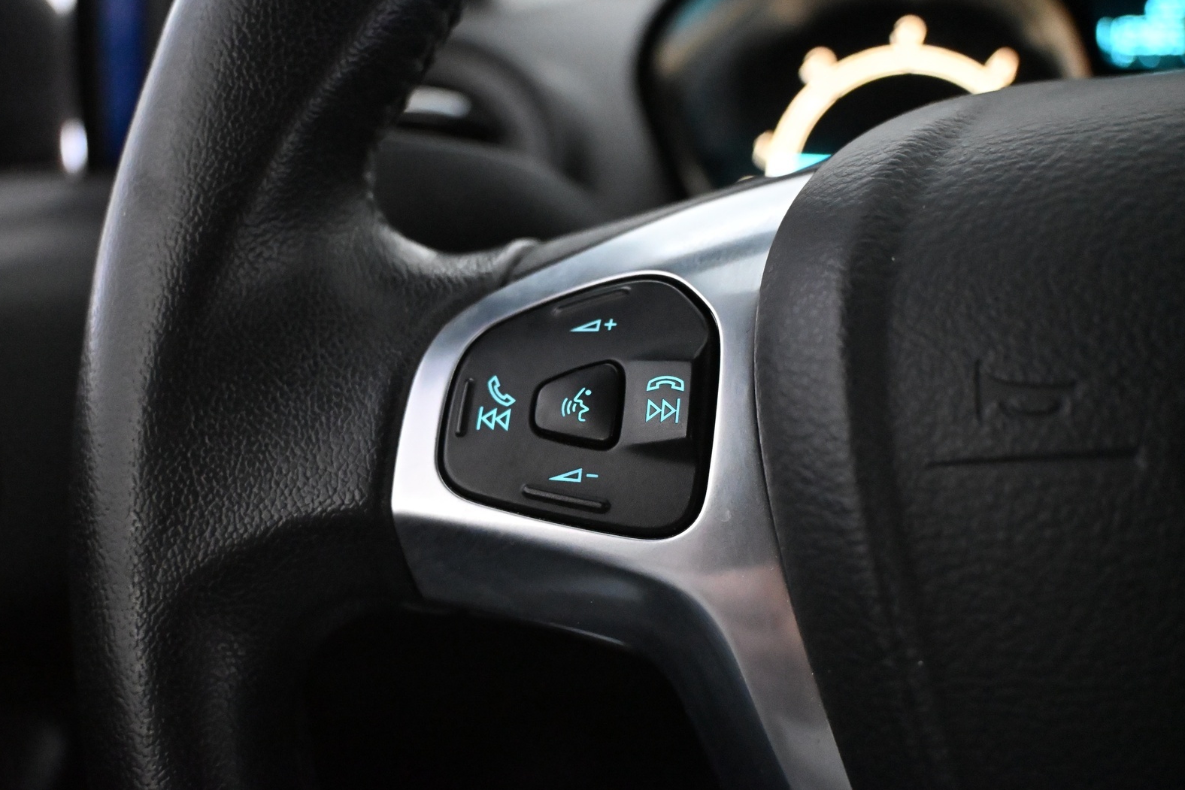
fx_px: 1243
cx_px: 578
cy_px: 400
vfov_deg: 35.3
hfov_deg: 51.0
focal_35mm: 38
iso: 10000
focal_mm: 24.5
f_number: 4.2
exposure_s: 1/125
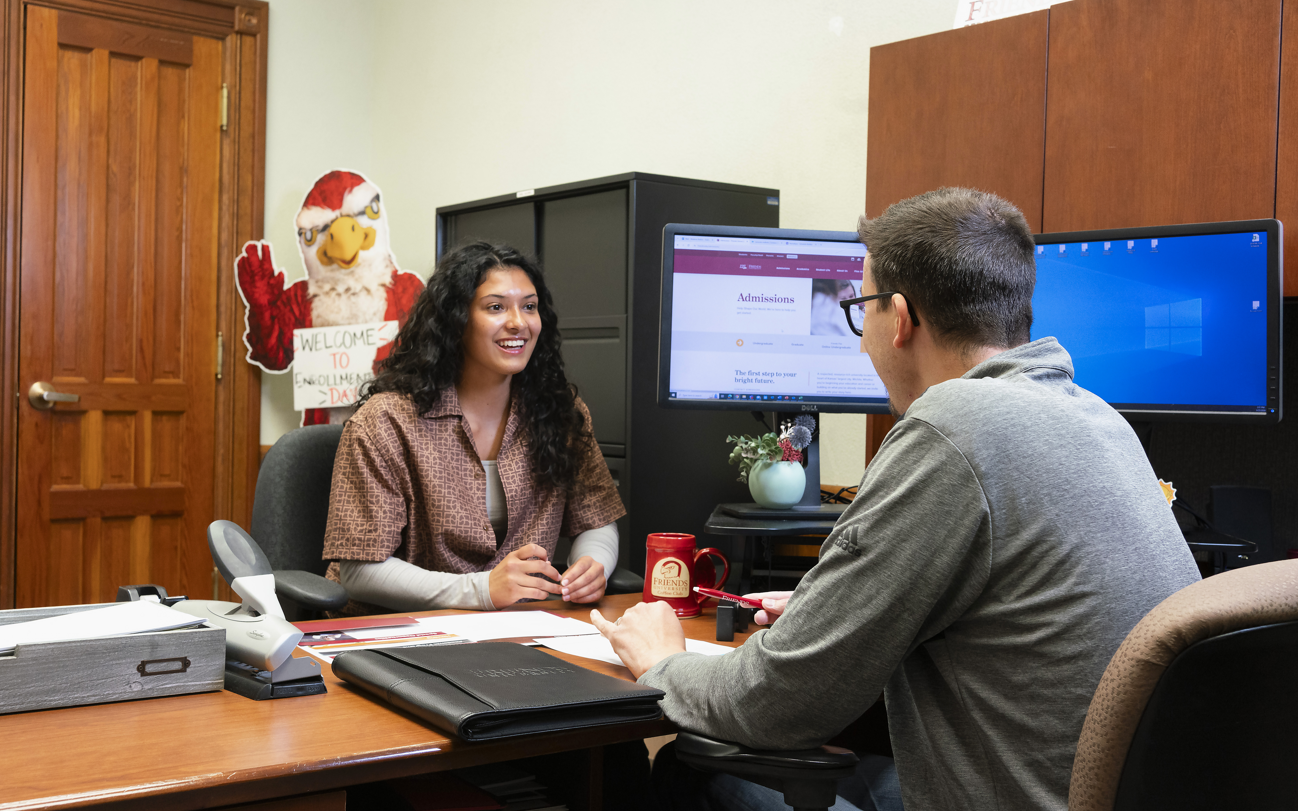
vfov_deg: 33.6
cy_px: 405
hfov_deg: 51.5
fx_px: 1344
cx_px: 632
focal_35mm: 38
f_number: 7.1
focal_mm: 35
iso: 1600
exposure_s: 1/60
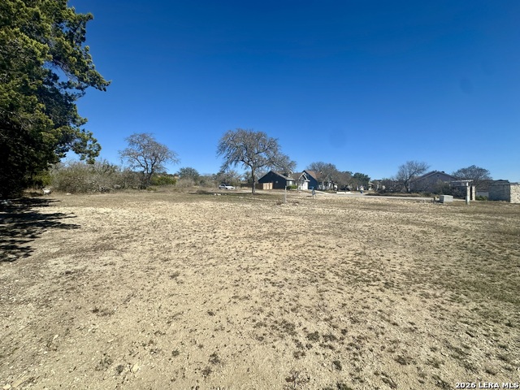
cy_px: 195
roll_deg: +0.1
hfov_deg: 102.1
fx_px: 210
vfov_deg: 85.7
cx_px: 260
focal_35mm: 14
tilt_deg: +0.6
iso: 40
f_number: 2.2
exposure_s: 1/2882
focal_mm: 2.22
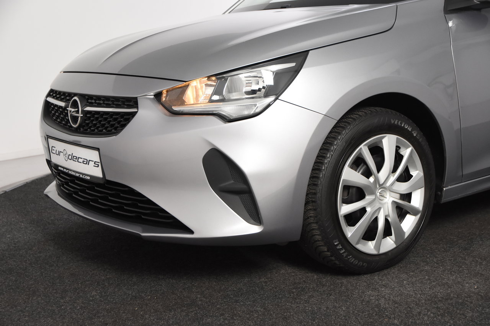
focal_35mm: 51
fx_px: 694
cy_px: 163
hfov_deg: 38.9
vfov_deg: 26.5
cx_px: 245
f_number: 4.5
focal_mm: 34
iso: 1600
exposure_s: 1/80
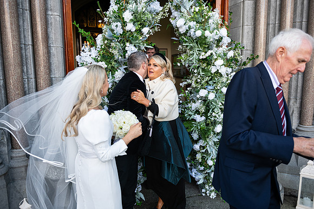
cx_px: 157
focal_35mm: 27
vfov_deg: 48.0
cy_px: 104
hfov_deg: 67.4
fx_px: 236
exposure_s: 1/1000
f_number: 3.5
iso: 500
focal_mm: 27
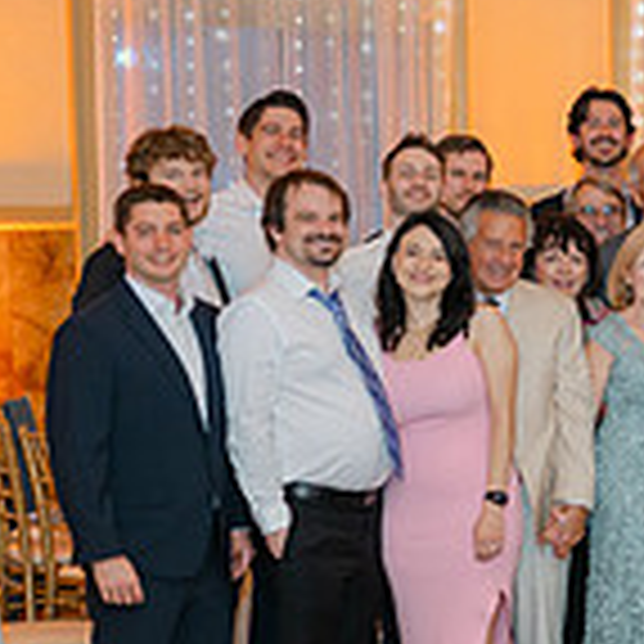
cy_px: 367
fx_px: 2547
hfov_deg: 13.1
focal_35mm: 121
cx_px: 1139
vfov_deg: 14.4
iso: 320
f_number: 1.8
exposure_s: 1/100
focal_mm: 35
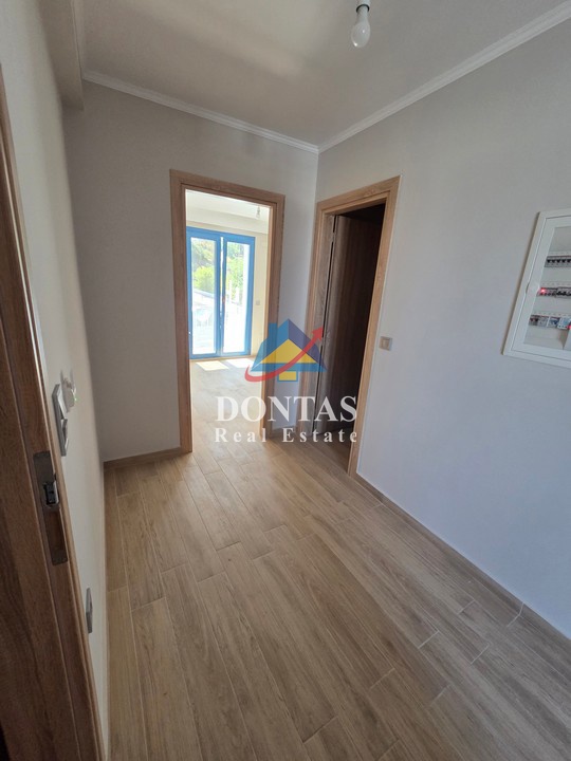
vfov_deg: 106.2
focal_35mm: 13
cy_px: 380
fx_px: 286
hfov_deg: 89.9
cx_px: 286
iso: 200
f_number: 2.2
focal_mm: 2.2
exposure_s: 1/100
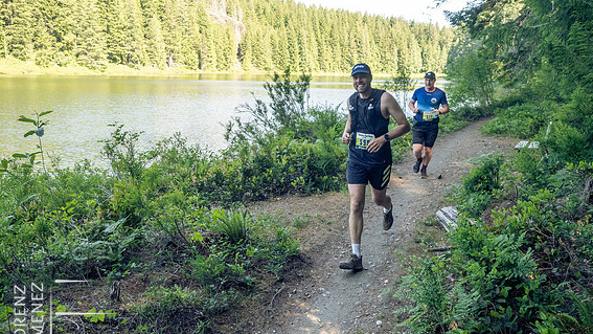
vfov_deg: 40.2
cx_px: 300
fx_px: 456
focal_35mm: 29
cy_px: 166
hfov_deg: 66.1
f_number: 2.8
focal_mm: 13
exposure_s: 1/1000
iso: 1000
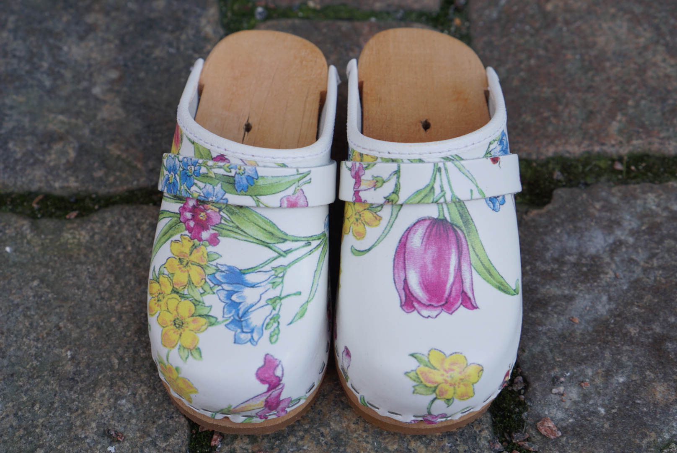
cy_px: 226
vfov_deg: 25.8
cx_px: 338
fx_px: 988
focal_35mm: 52
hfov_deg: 37.8
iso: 100
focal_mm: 35
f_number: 5
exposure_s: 1/80
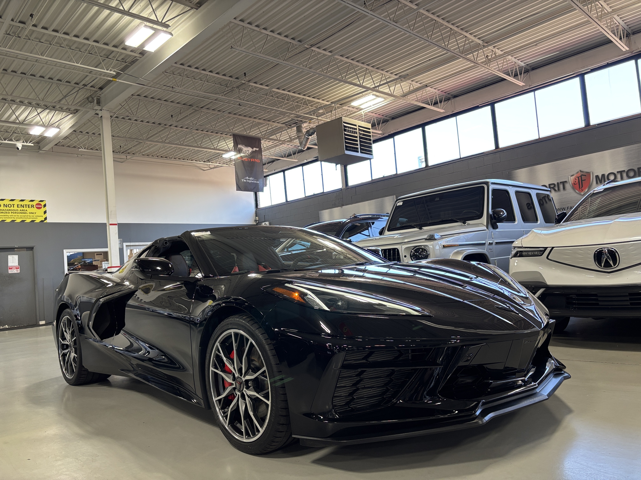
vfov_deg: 53.1
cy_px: 240
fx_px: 481
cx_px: 320
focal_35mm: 26
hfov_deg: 67.3
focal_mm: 5.96
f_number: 1.6
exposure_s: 1/100
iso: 80
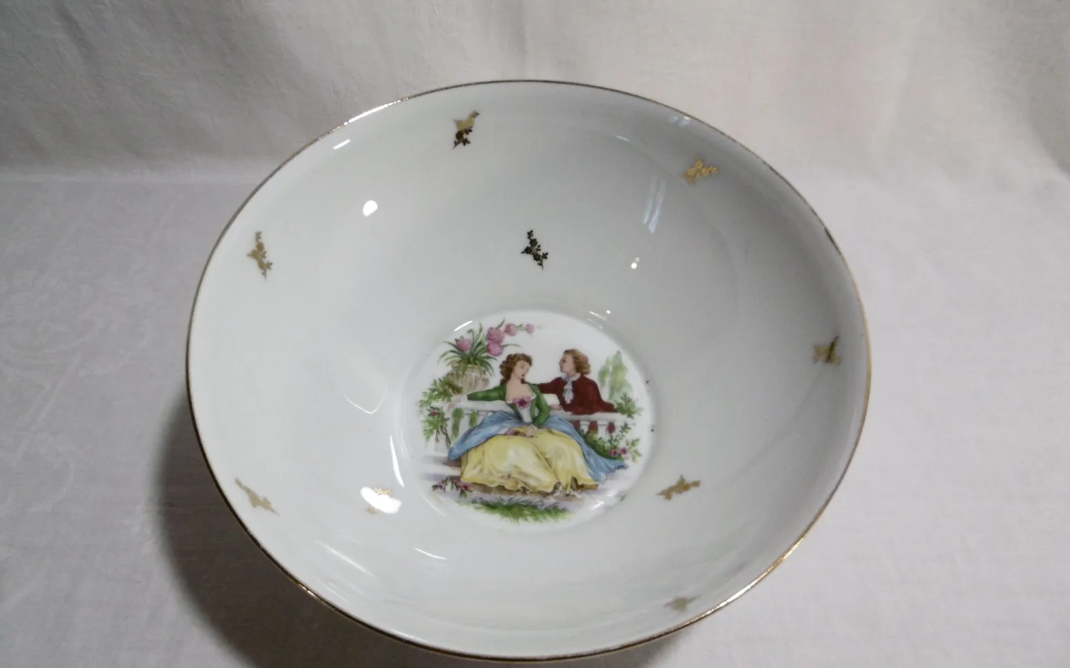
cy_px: 400
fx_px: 758
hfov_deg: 70.4
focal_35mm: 26
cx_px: 528
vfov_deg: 47.3
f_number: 3.1
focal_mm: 4.3
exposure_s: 1/60
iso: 200
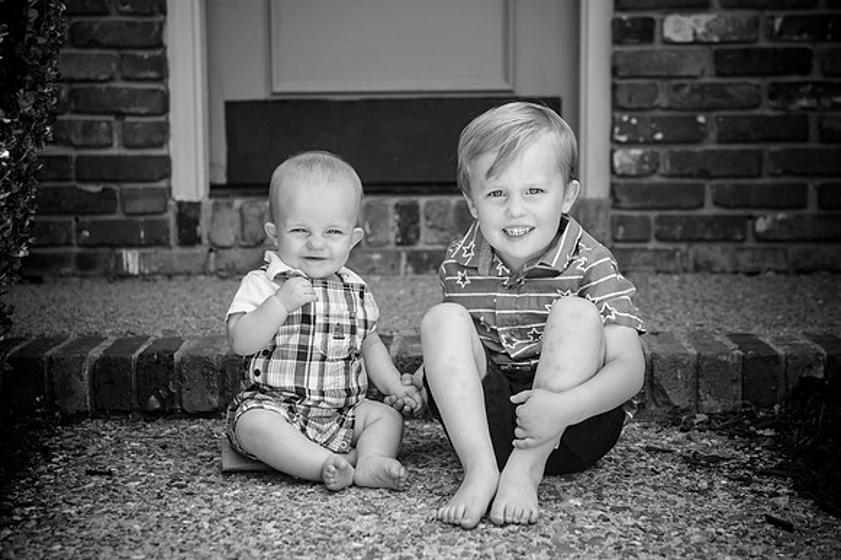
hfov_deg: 31.5
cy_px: 280
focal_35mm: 64
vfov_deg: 21.2
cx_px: 416
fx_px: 1493
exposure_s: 1/1000
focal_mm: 62
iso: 500
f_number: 4
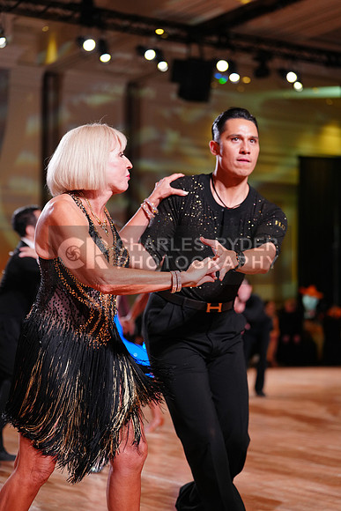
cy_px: 256
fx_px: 994
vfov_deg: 28.8
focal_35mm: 70
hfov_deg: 19.5
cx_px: 170
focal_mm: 70
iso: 1600
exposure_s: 1/400
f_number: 2.8
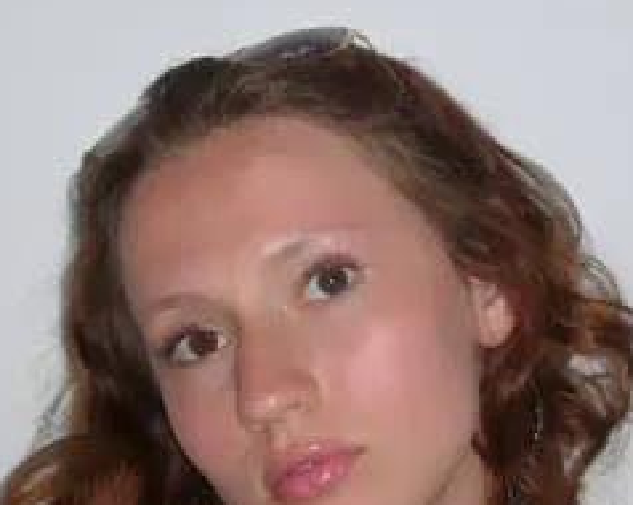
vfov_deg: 12.2
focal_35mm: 126
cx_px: 351
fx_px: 2359
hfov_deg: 15.3
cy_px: 242
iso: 80
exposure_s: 1/30
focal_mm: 9.9
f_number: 3.6
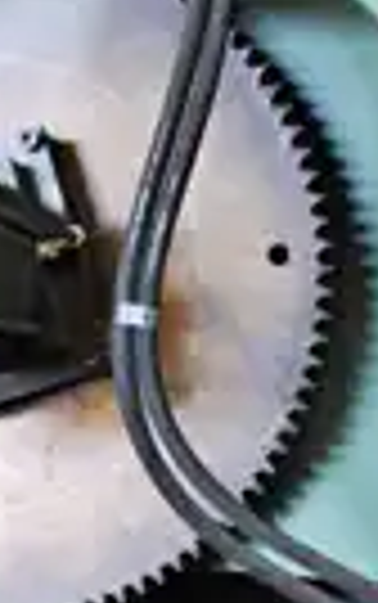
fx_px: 1349
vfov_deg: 23.3
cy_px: 698
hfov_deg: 15.5
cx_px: -40
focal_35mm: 82
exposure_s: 1/30
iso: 1600
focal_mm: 18
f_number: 3.5
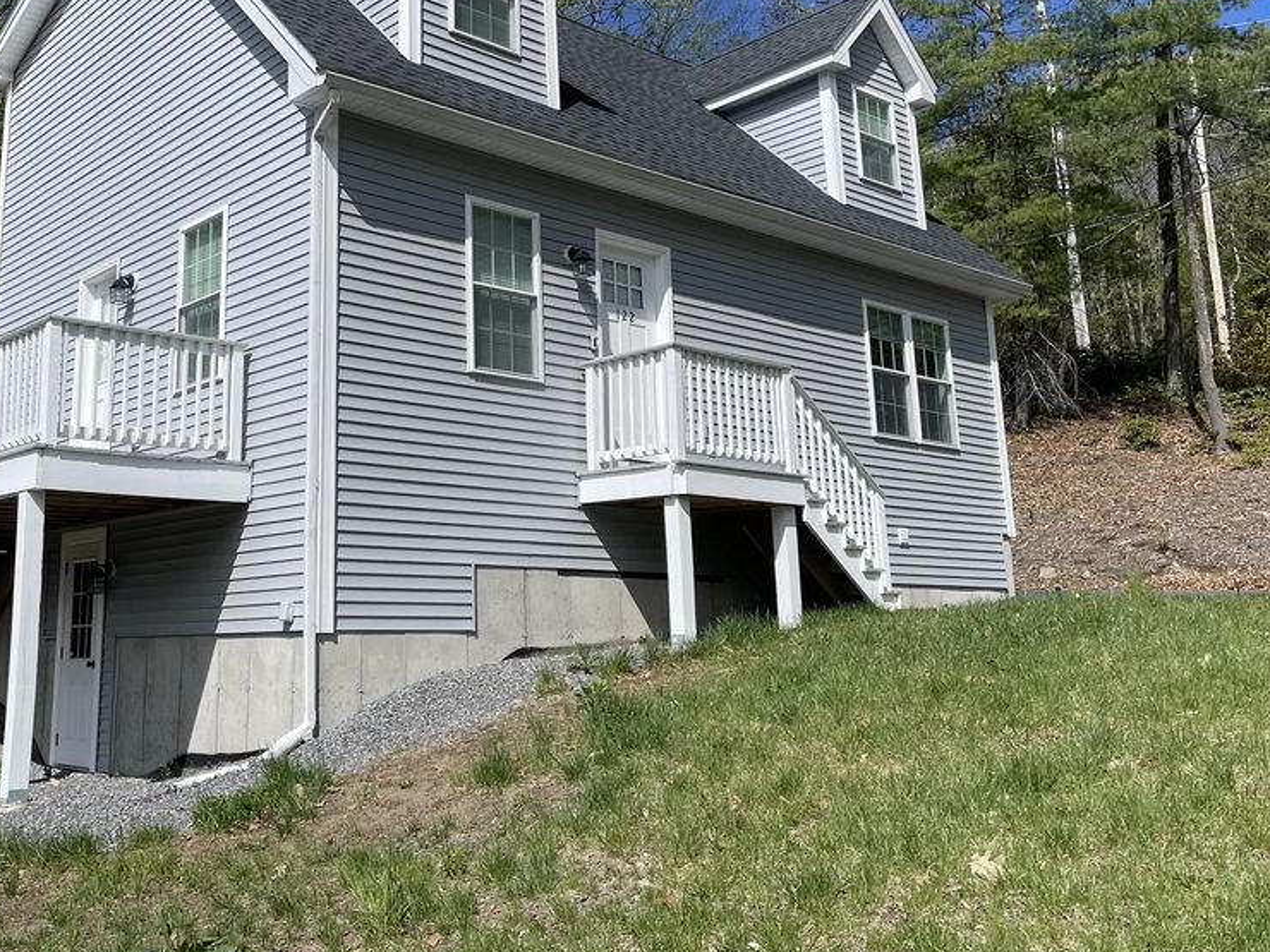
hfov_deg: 50.6
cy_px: 338
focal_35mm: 36
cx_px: 446
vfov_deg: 39.3
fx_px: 1321
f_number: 1.6
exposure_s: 1/7407
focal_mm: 5.1
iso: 50
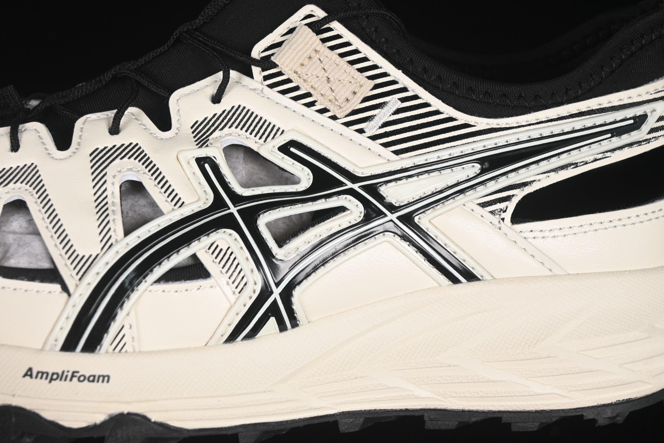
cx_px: 332
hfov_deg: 27.0
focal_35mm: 75
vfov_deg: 18.2
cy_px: 222
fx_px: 1383
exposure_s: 1/60
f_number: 6.3
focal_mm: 50
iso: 160
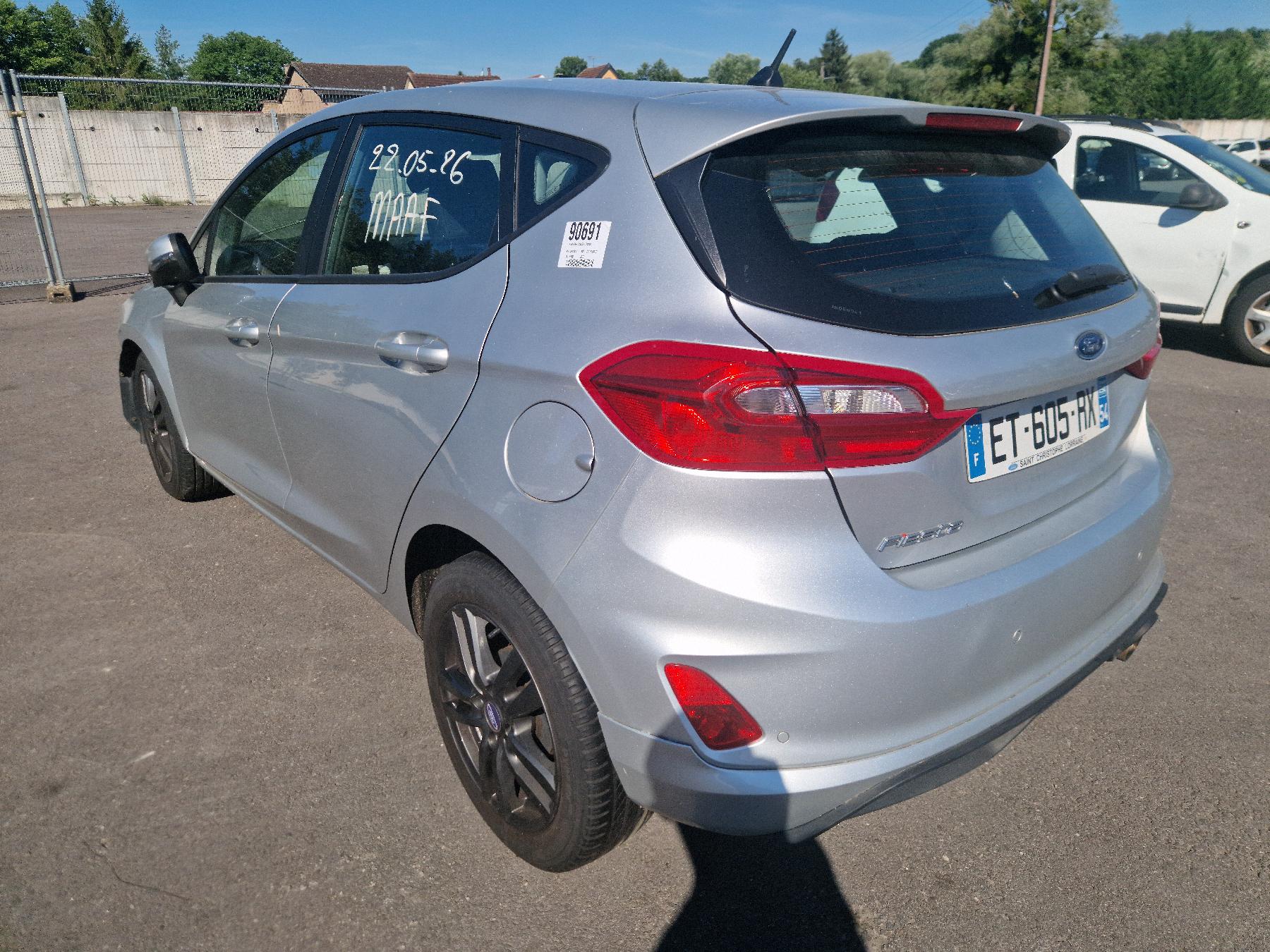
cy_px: 476
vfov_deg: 58.9
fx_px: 844
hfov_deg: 73.9
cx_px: 635
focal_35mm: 23
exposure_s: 1/2500
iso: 50
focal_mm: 5.4
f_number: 1.8
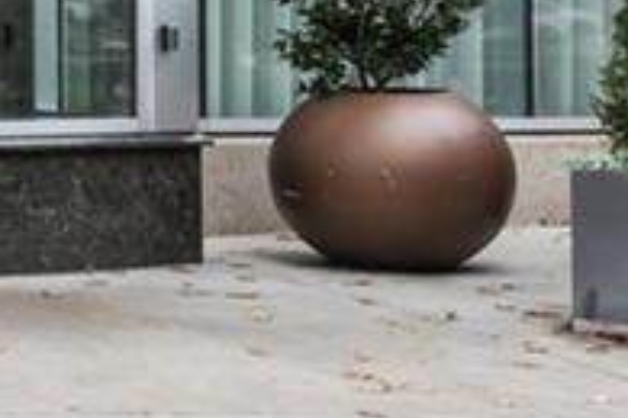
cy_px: -421
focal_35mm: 110
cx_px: -651
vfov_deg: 11.3
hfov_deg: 14.9
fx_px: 1919
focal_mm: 21
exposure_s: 1/25
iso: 400
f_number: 8
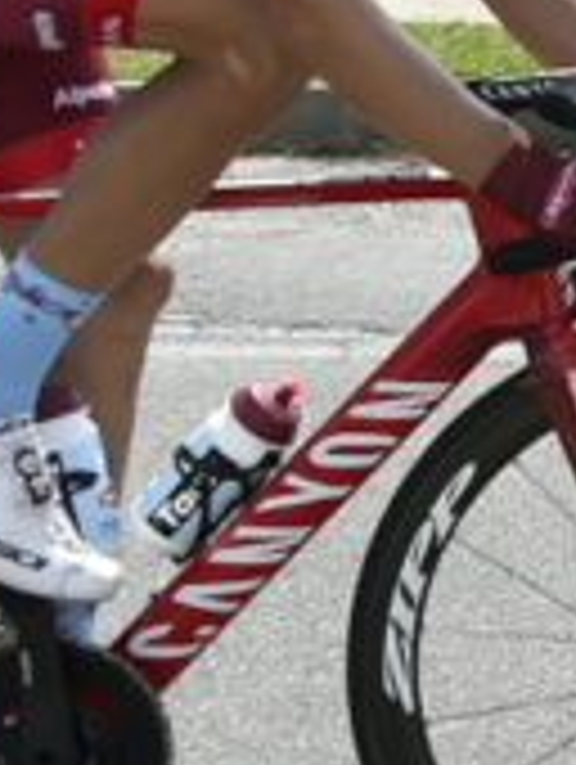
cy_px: -272
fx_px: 3585
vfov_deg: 11.8
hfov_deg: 7.3
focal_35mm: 162
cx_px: 2092
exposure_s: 1/3200
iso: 250
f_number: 4
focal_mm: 28
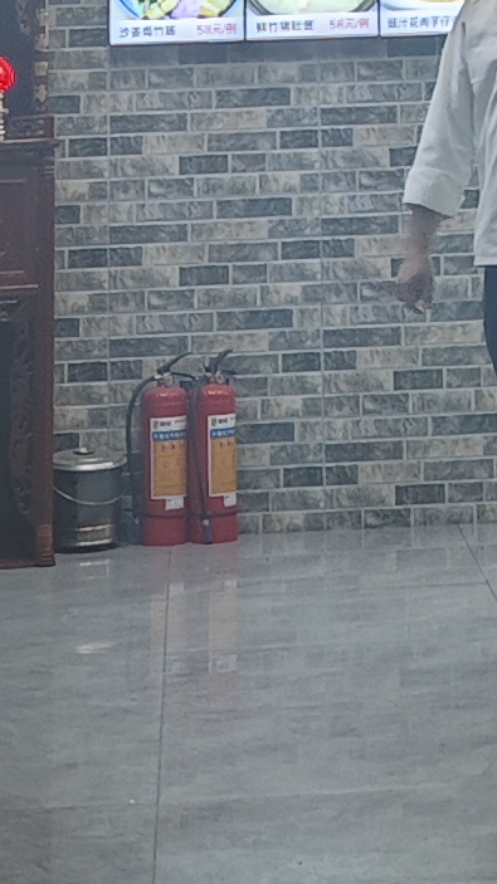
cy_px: -880
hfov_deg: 8.2
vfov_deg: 12.9
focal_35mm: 146
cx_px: 530
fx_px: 3423
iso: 320
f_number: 1.6
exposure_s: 1/101
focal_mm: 6.55
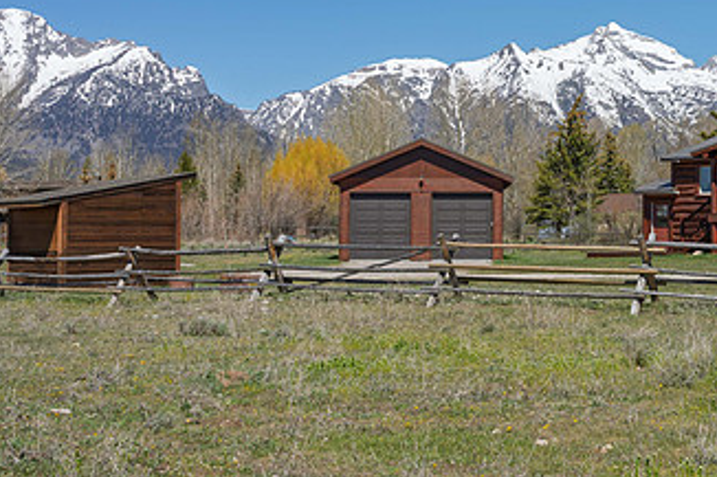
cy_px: 111
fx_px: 1453
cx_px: 561
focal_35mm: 73
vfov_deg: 18.5
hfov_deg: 27.2
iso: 200
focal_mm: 41
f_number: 14
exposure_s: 1/200
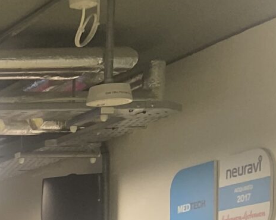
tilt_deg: -1.8
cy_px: 404
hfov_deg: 10.9
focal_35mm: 140
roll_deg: +1.1
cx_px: -460
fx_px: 1143
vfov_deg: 10.3
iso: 125
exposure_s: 1/100
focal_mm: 4.25
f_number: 1.8
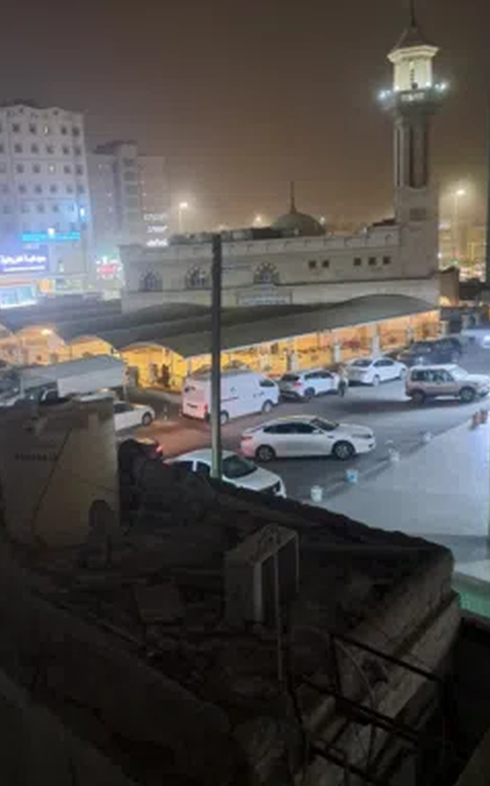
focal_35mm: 30
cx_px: 191
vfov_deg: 62.9
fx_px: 642
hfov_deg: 41.5
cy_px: 379
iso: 1000
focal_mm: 4
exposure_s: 1/20
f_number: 1.8
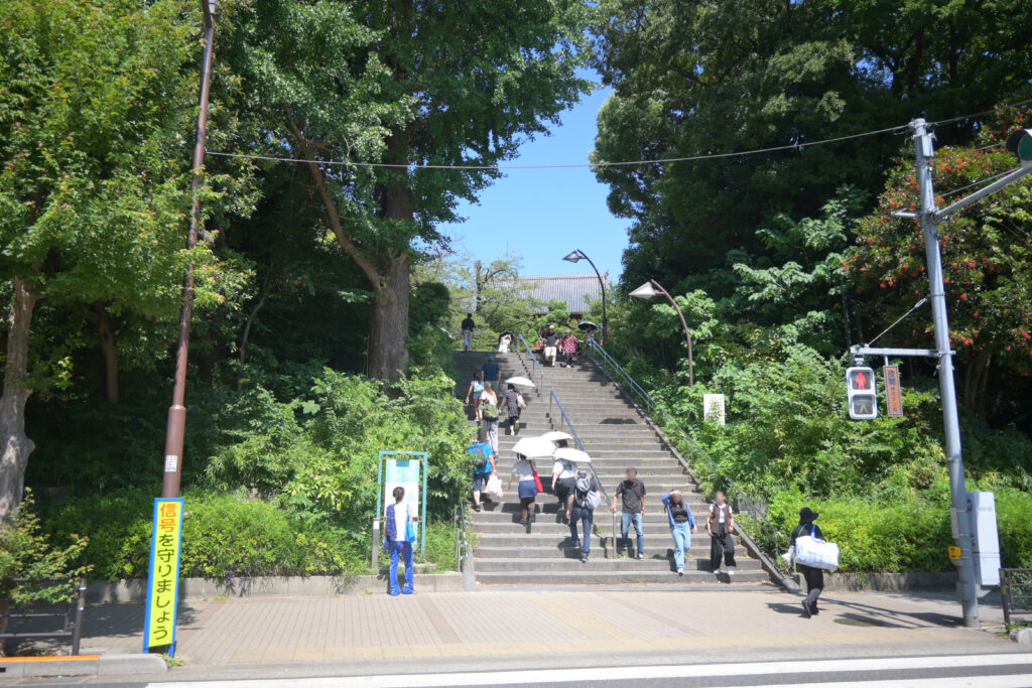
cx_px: 516
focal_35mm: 26
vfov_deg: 50.4
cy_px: 344
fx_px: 731
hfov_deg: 70.4
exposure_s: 1/640
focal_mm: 17
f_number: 3.5
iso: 100
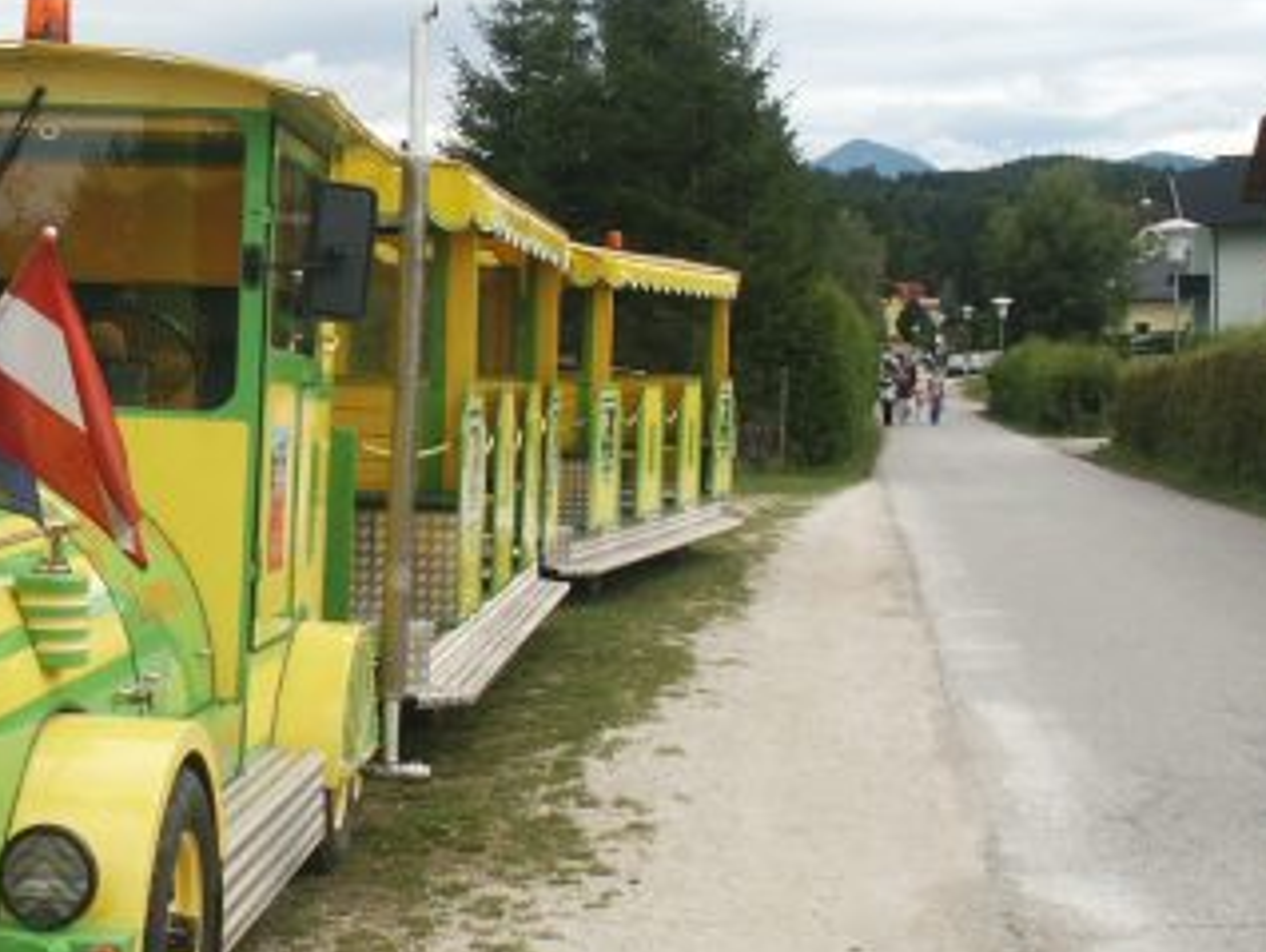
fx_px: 2416
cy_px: 494
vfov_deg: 22.3
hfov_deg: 28.6
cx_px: 223
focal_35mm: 66
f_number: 6.7
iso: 64
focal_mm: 7.18
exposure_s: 1/125
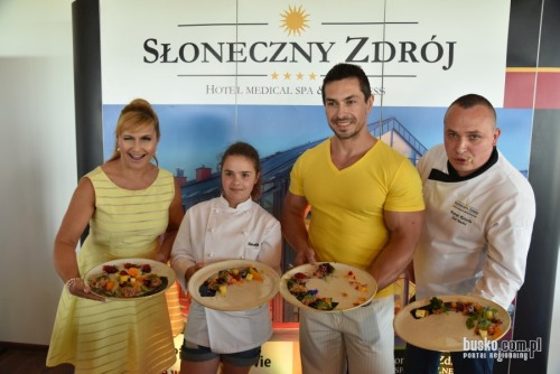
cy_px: 187
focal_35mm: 27
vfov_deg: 48.0
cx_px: 280
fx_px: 420
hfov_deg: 67.4
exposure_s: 1/125
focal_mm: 27
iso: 800
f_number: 5.6
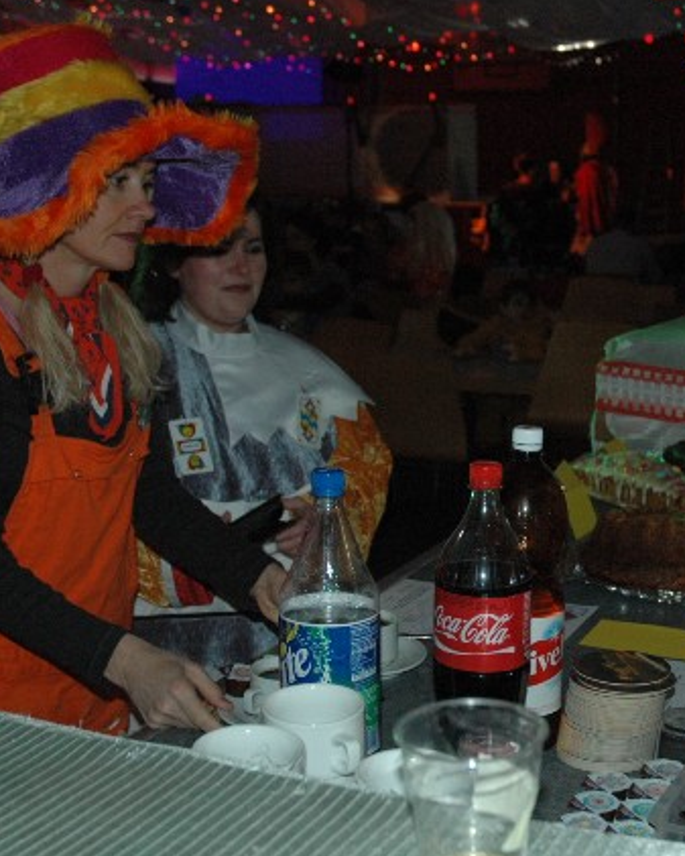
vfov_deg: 32.6
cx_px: 486
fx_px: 1462
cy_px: 425
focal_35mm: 58
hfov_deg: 26.1
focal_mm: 27
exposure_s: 1/60
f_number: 4.5
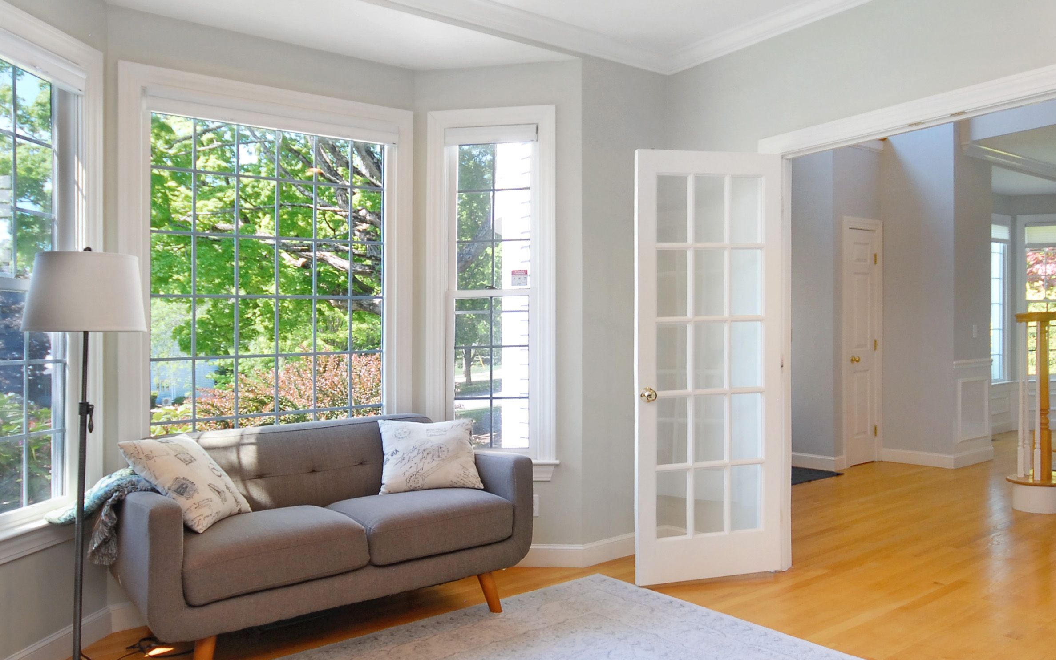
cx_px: 534
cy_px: 370
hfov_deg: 72.5
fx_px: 719
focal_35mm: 25
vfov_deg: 49.2
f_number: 5
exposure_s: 1/60
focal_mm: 10
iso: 400
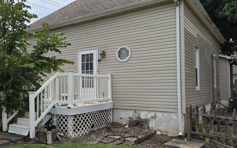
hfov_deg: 57.2
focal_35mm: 33
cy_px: 81
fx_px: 213
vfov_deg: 38.3
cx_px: 84
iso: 64
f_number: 1.8
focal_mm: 5.4
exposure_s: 1/7696
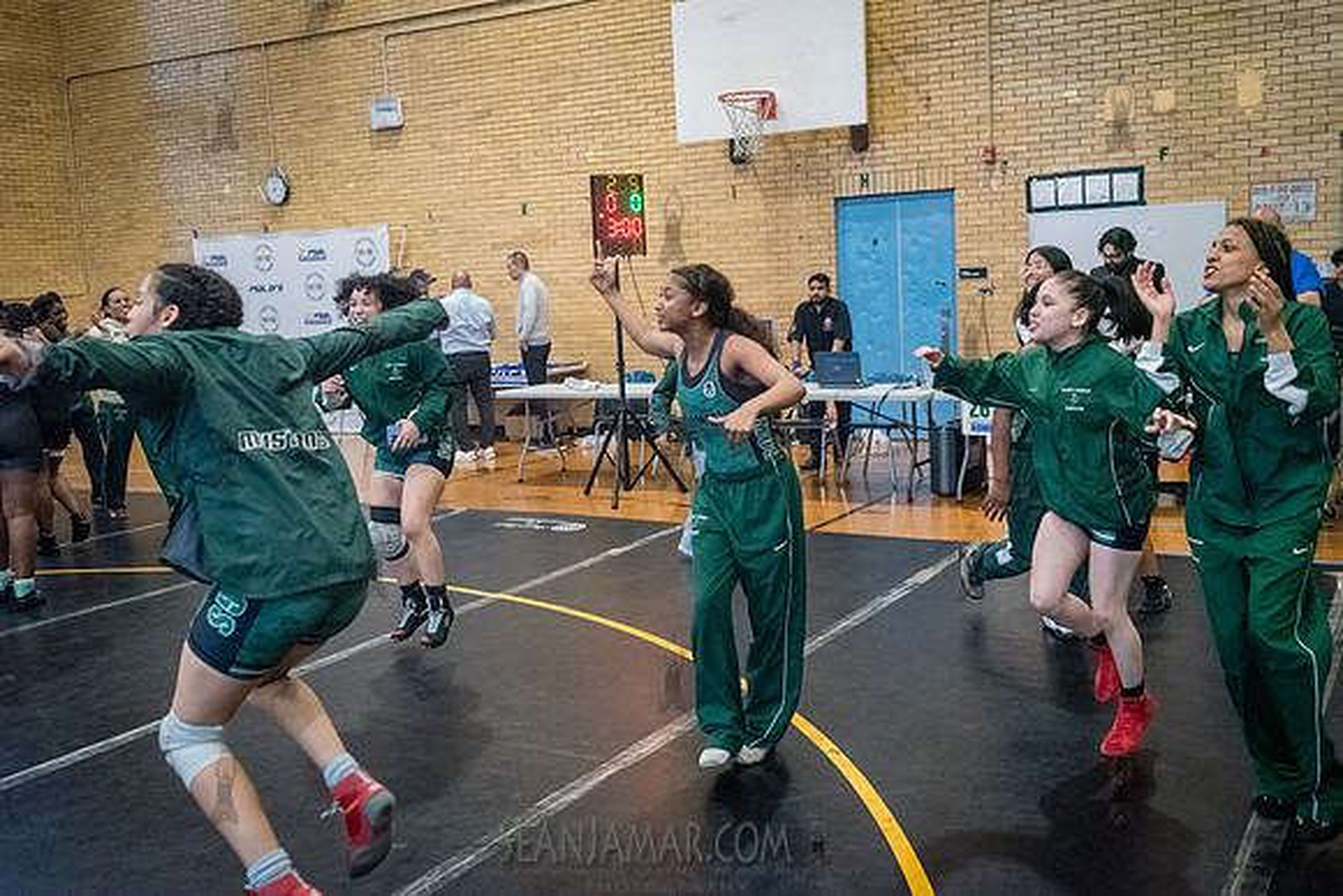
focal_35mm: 35
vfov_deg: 37.9
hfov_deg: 54.4
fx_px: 1306
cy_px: 448
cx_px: 672
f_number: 4
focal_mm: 35
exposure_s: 1/400
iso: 6400
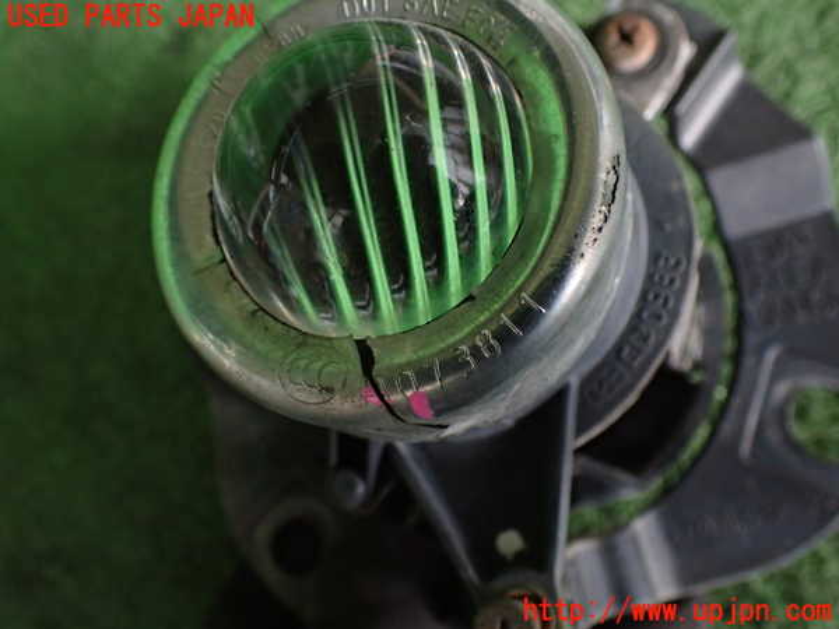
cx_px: 420
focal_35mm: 30
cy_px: 314
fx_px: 727
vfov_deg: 46.8
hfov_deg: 60.0
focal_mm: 5.4
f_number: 2.3
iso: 640
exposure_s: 1/125
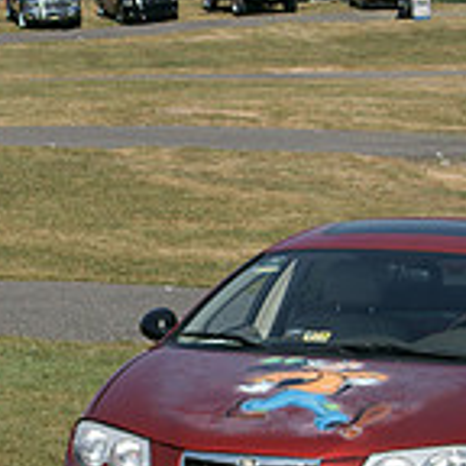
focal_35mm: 180
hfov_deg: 9.6
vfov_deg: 9.7
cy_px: 390
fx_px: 2737
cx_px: -68
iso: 100
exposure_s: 1/2000
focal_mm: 35
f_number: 4
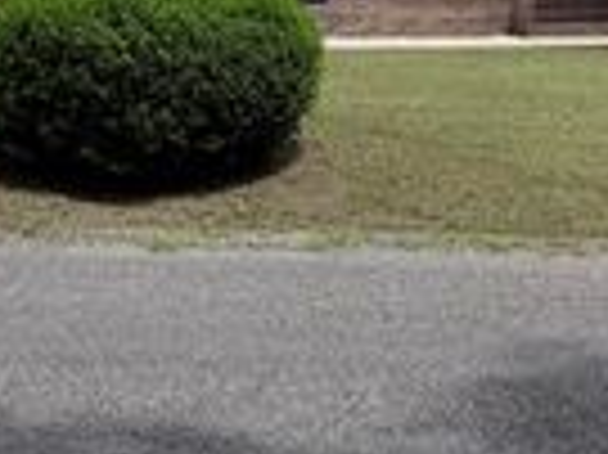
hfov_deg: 21.8
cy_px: -169
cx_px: 486
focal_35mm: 89
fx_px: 1562
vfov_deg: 15.6
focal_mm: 6.76
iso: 80
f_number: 1.78
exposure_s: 1/9091
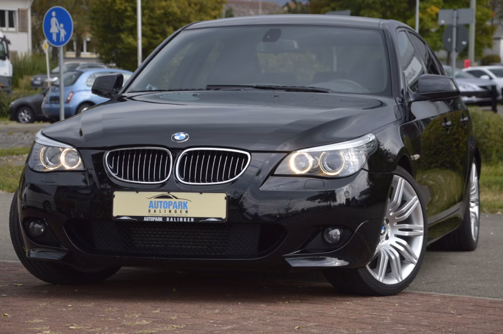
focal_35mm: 128
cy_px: 167
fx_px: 1780
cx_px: 252
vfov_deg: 10.7
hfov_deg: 16.1
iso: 100
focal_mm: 85
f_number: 6.3
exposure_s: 1/160
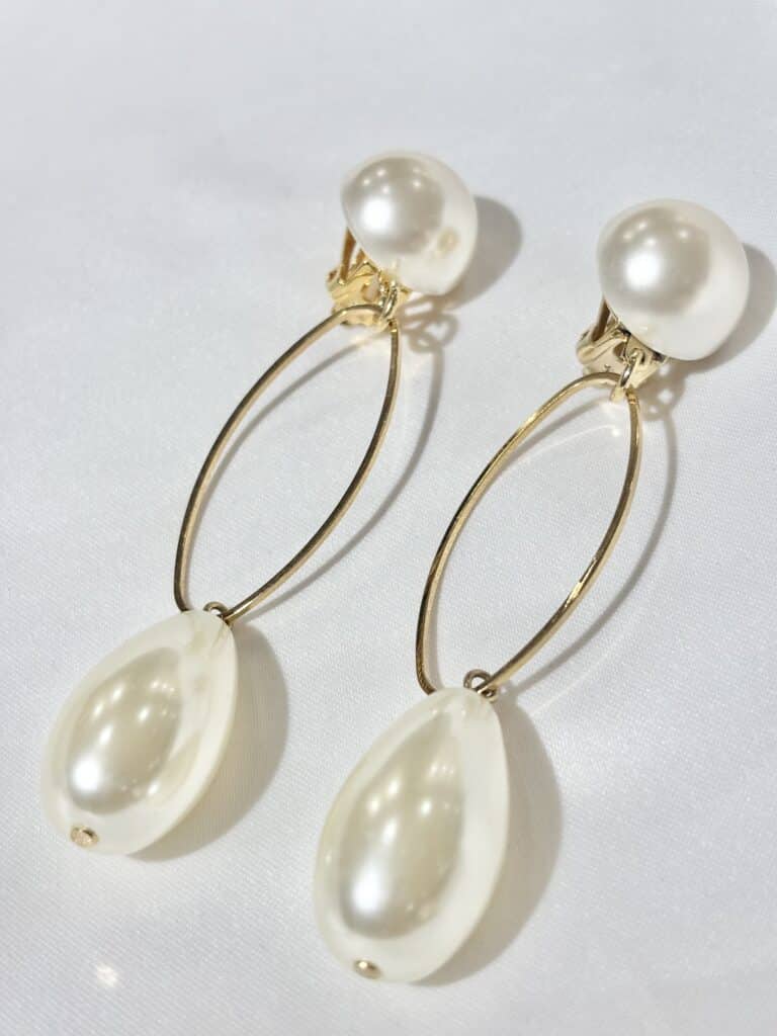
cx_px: 388
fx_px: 1556
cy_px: 518
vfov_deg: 36.8
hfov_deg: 28.0
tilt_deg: -48.6
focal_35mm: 52
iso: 25
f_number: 1.6
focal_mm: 5.96
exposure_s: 1/159
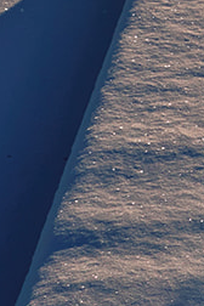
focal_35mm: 222
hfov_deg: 5.8
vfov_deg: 8.7
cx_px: 594
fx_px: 1887
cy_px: -322
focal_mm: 23
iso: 125
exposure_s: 1/3200
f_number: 4
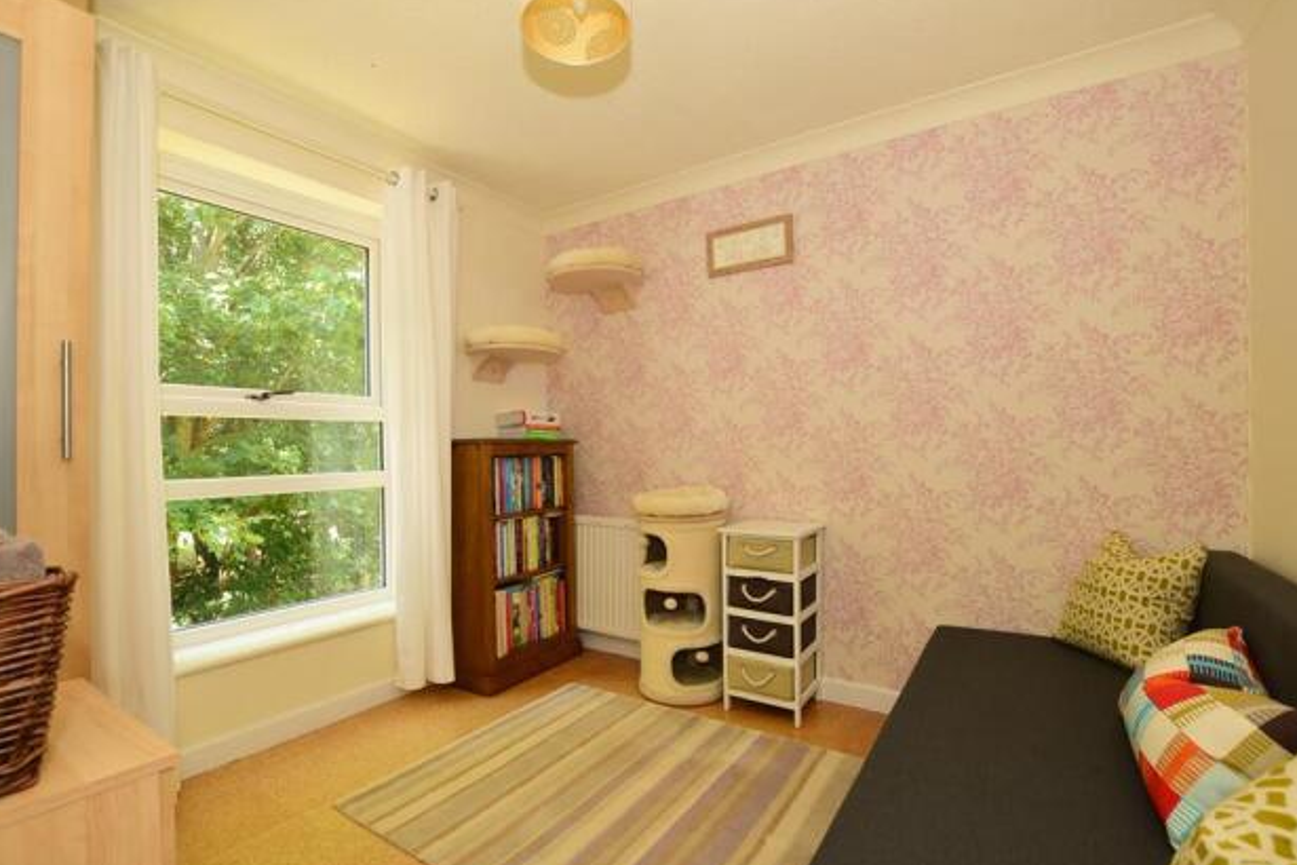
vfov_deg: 73.7
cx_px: 624
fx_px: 576
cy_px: 446
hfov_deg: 96.7
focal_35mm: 16
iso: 400
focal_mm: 10
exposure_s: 1/25
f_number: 7.1
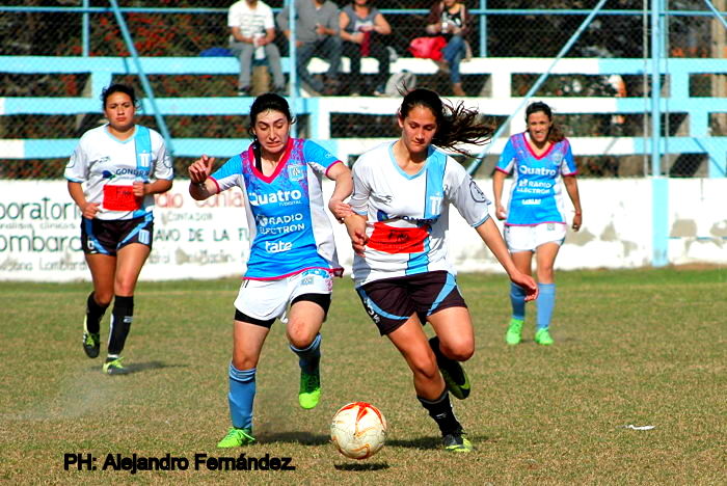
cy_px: 243
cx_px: 364
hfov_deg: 7.6
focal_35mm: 270
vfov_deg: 5.1
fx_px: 5457
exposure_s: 1/2000
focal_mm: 180
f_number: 5.3
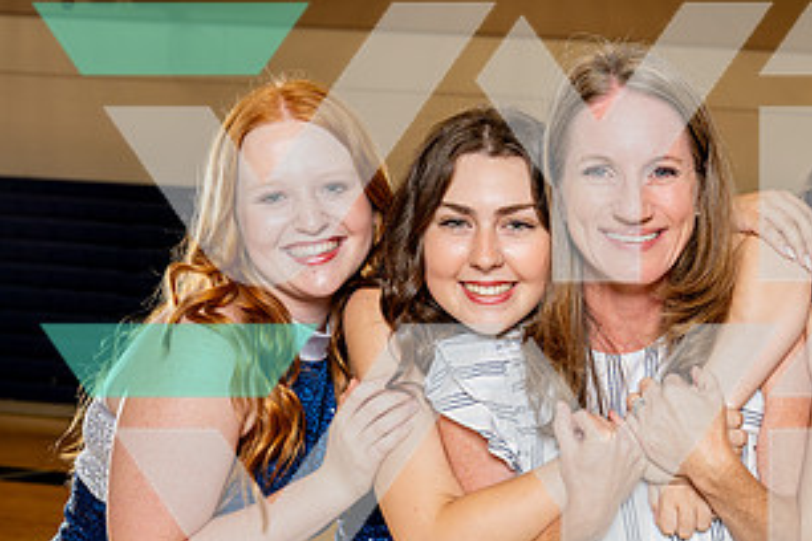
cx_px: 694
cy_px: 456
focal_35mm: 59
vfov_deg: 22.6
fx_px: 1331
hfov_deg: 32.6
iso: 320
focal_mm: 28
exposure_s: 1/250
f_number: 4
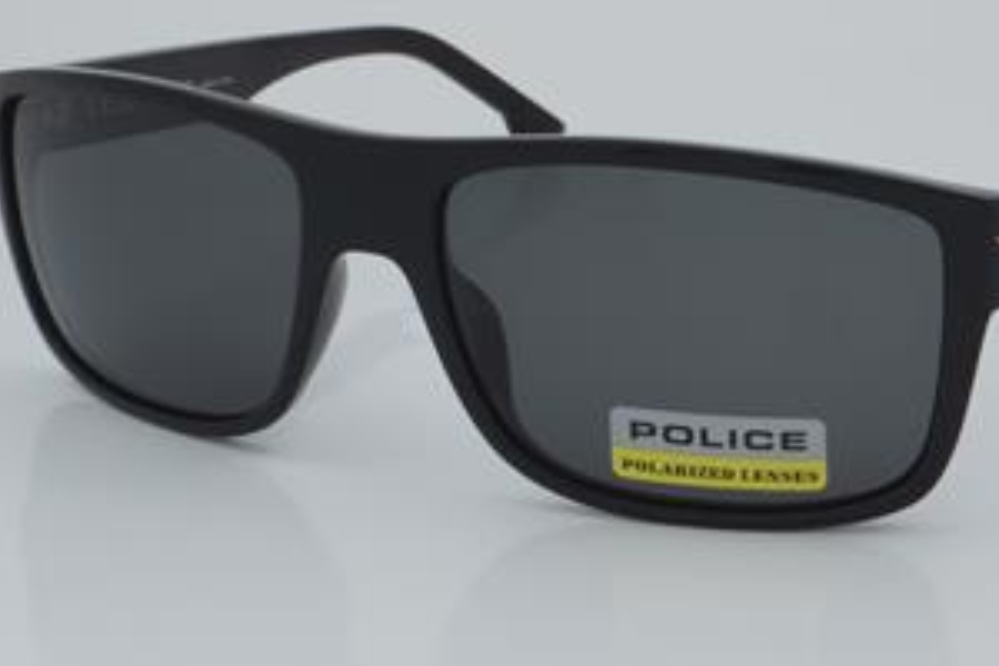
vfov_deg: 13.7
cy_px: 306
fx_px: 2775
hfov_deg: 20.4
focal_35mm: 100
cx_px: 639
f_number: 32
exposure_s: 1/4
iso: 100
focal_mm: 50
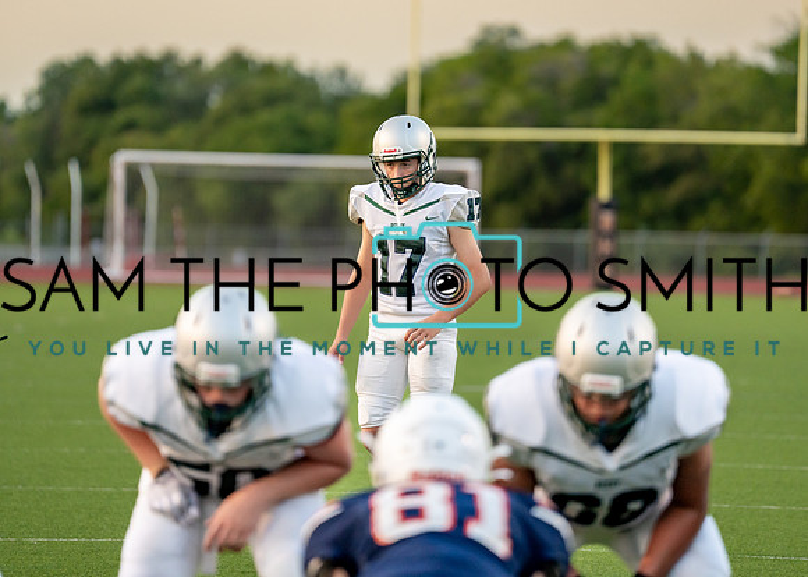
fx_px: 6072
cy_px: 216
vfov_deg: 5.4
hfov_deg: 7.6
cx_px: 406
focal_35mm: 265
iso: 1000
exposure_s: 1/1000
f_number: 2.8
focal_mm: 200
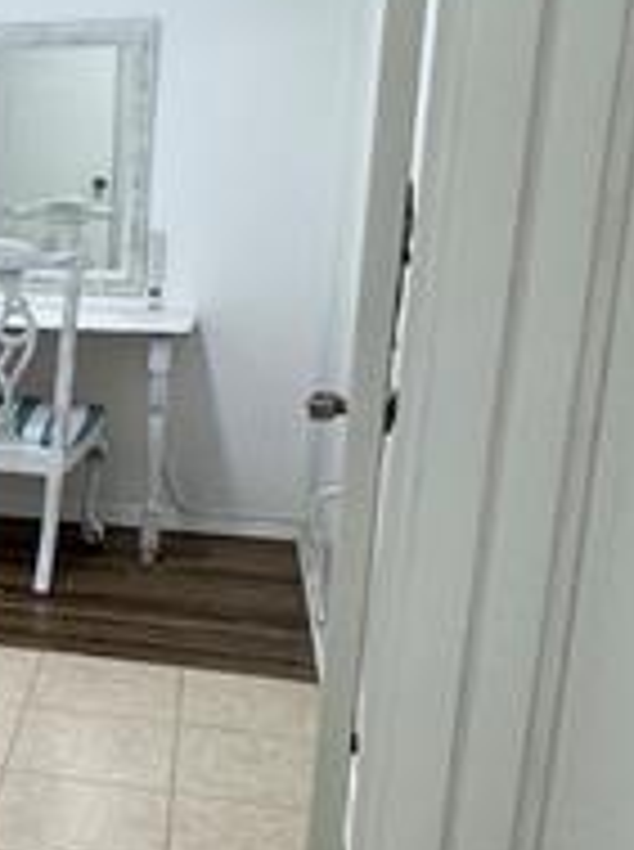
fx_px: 1397
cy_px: 441
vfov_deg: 33.8
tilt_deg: -13.9
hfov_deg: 21.8
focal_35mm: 57
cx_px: -283
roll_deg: -0.1
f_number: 2.2
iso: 80
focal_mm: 2.22
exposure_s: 1/120
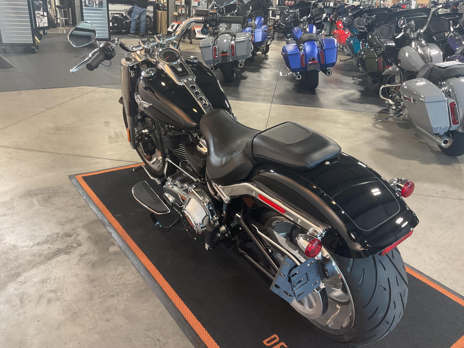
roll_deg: -2.4
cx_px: 232
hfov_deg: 61.7
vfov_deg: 48.2
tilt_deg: -24.9
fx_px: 389
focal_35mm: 29
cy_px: 174
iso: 125
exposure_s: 1/50
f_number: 1.8
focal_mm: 3
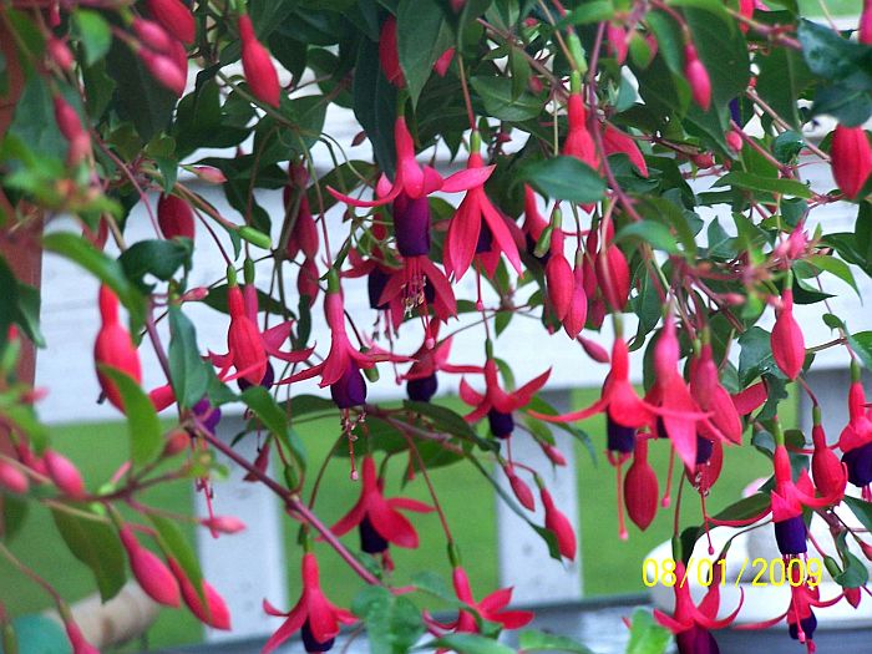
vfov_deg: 8.8
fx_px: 4257
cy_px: 327
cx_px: 436
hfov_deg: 11.7
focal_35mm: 169
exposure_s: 1/45
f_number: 3.2
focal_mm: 28
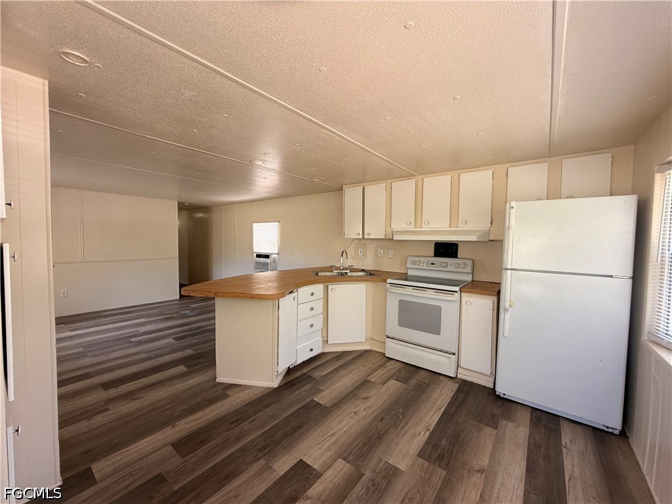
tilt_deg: -2.6
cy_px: 252
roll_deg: -0.9
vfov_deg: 85.7
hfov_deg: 102.1
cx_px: 336
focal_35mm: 14
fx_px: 272
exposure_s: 1/121
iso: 200
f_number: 2.2
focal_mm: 2.22
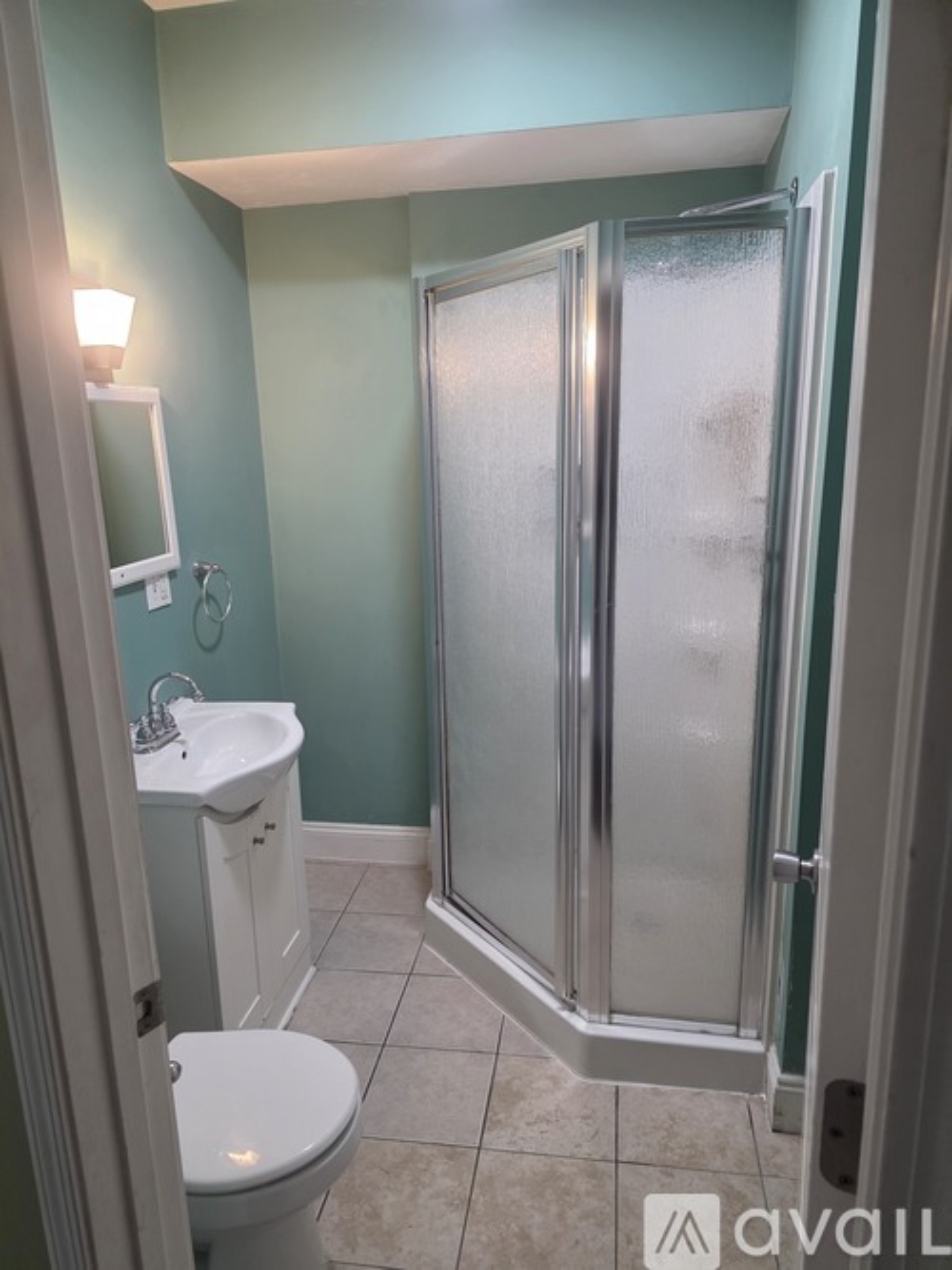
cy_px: 635
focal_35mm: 23
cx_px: 476
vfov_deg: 73.9
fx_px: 844
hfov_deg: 58.9
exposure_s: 1/120
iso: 640
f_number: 1.7
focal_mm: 6.3
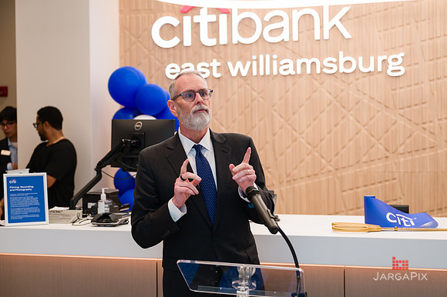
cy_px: 144
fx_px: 736
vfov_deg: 22.8
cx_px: 231
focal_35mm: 59
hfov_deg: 33.8
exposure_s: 1/200
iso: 400
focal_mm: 55
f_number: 3.2
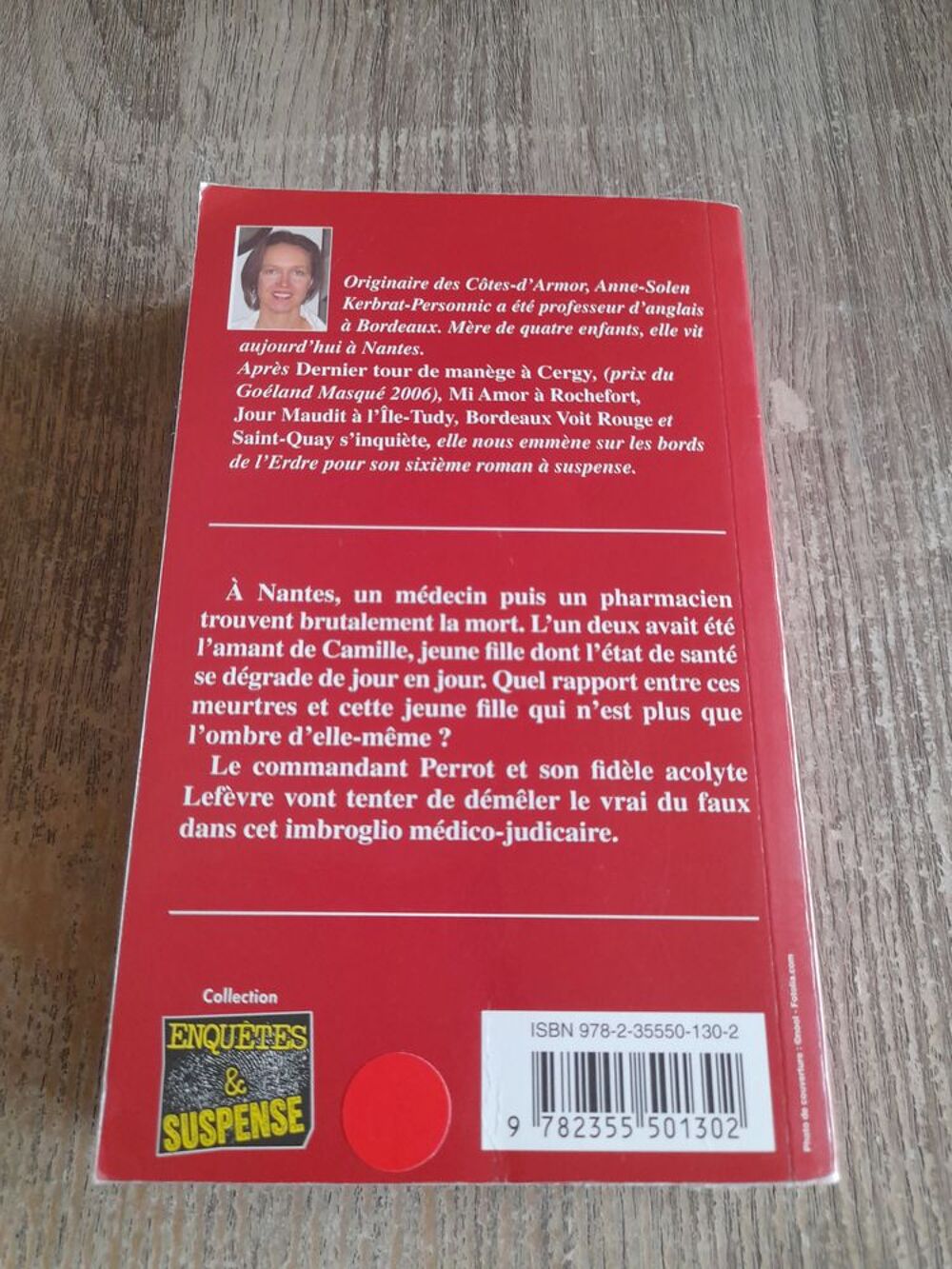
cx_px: 476
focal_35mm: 25
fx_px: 917
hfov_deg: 54.9
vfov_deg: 69.4
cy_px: 634
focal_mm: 4.6
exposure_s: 1/50
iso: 200
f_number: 2
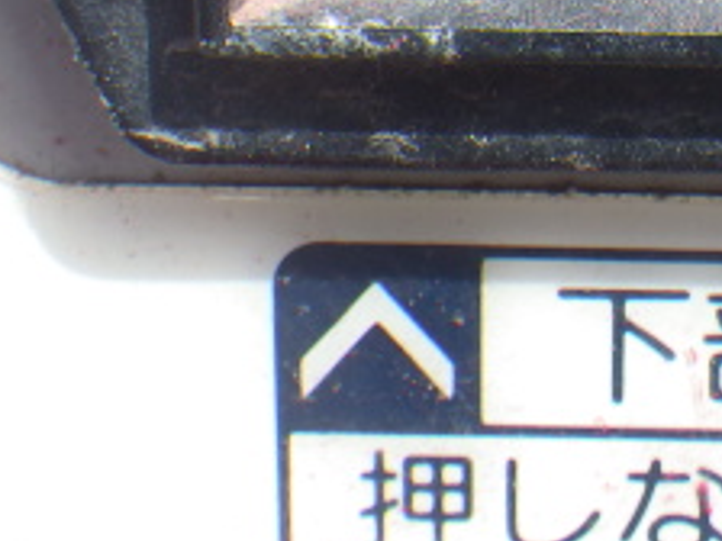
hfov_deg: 19.8
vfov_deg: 14.6
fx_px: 2023
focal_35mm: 97
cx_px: 654
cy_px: -158
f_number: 4.6
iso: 125
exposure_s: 1/200
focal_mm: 6.1
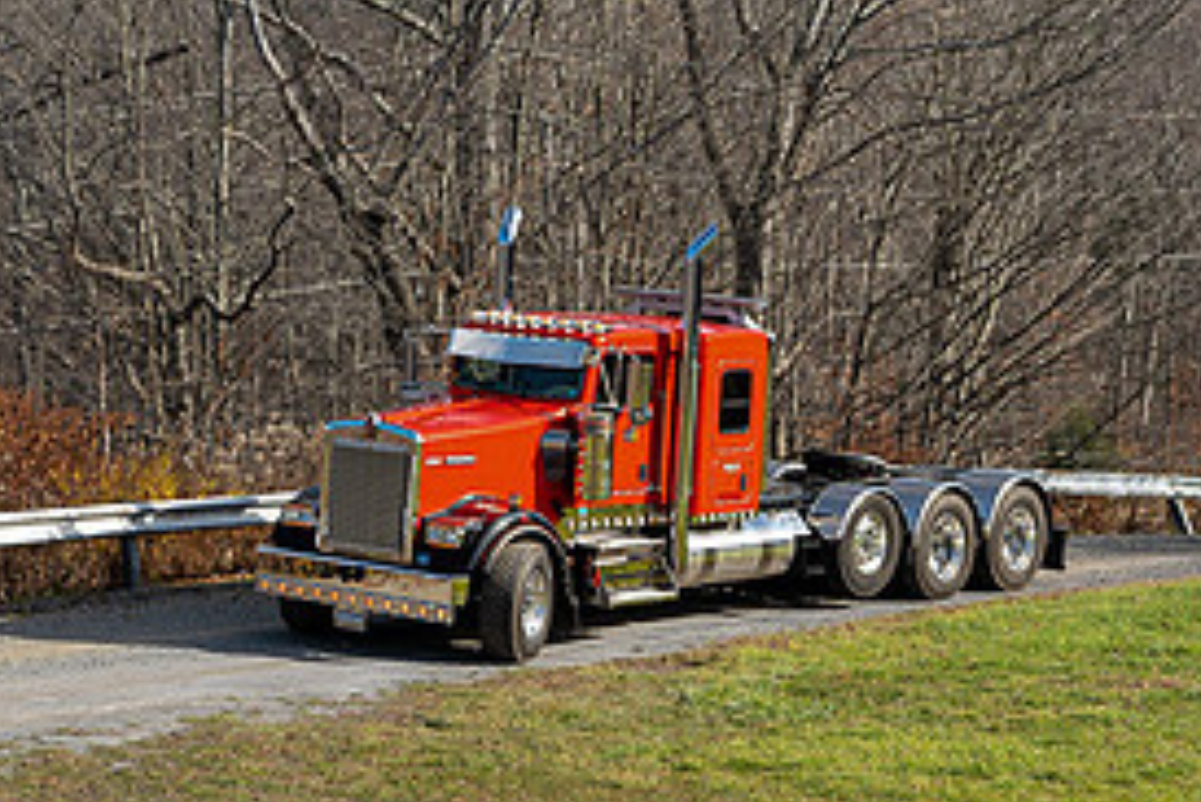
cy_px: 313
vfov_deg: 10.8
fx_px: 4239
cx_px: 662
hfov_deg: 16.1
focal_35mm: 127
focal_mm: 60
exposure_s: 1/50
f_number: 2.5
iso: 100
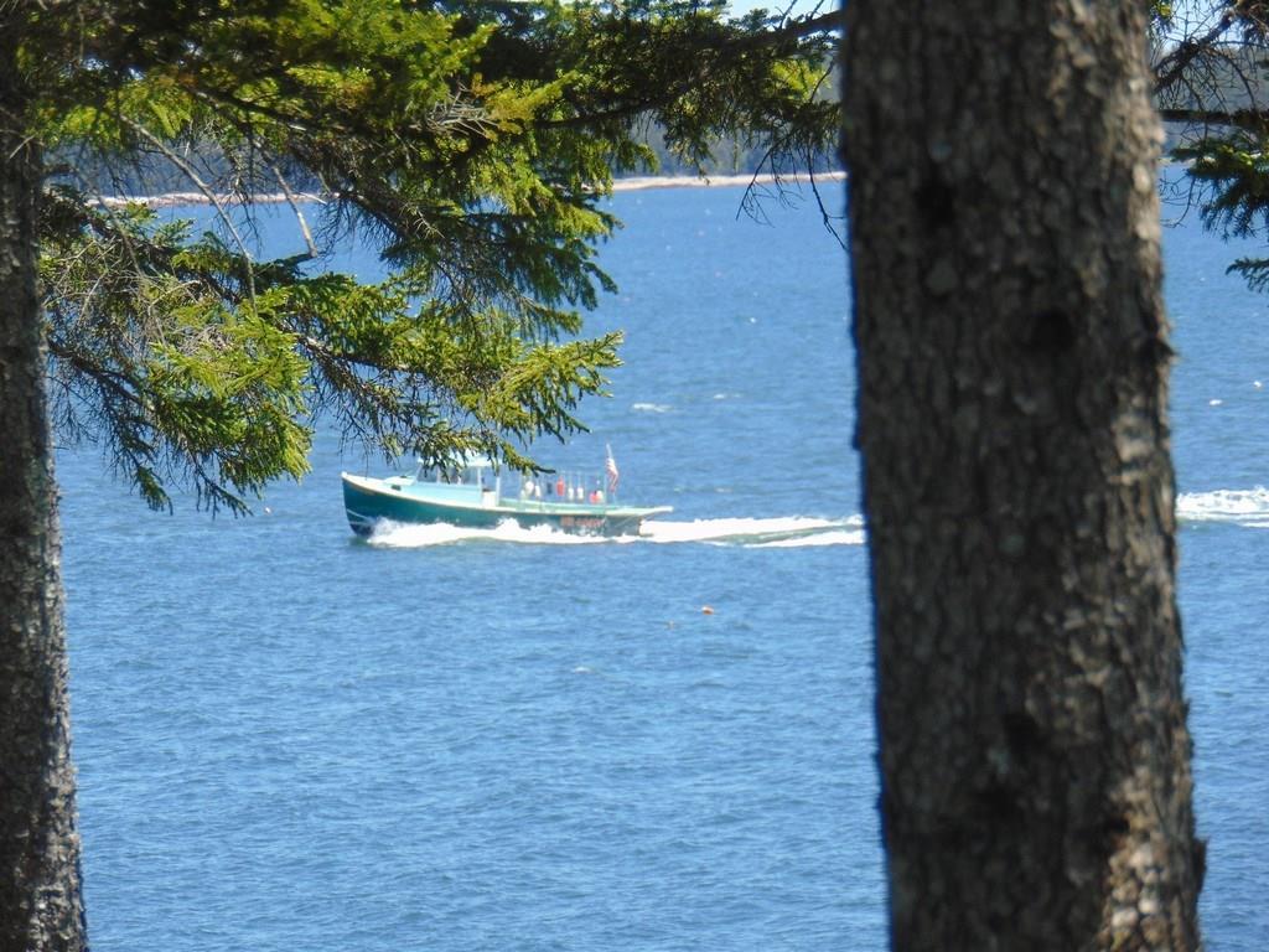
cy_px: 476
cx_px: 634
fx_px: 9165
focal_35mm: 250
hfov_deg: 7.9
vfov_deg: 5.9
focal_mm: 44.9
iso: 80
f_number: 4.1
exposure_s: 1/320
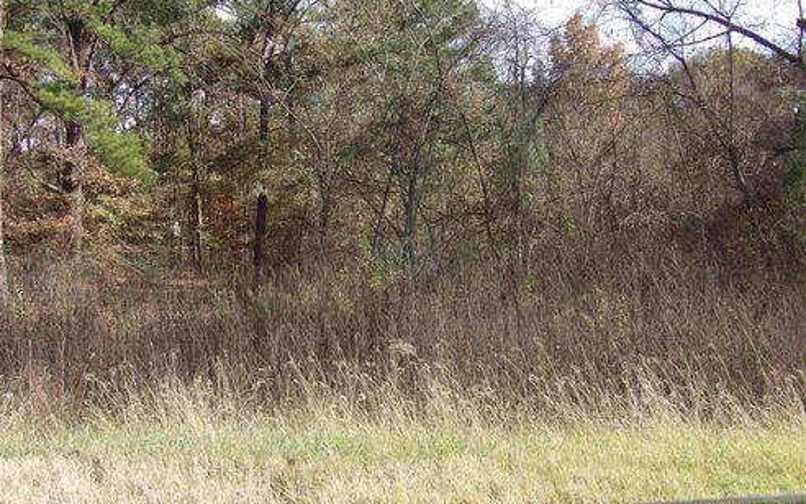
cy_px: 235
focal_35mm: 42
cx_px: 398
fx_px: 923
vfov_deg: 30.6
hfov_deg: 47.2
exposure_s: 1/342
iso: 100
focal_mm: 7
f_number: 3.7
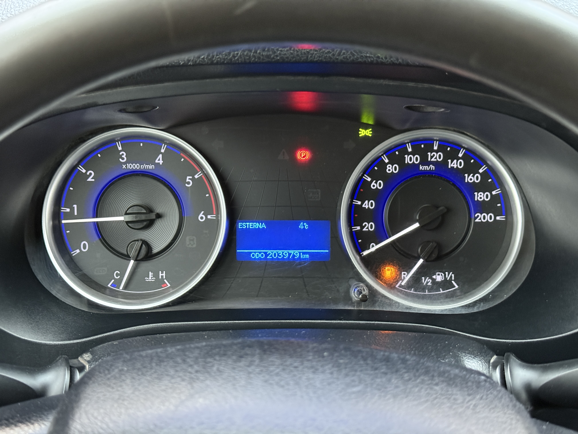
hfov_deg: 39.7
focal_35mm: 48
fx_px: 801
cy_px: 217
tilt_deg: -25.6
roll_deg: -0.2
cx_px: 289
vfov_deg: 30.3
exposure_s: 1/30
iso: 640
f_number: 1.78
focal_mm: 6.76
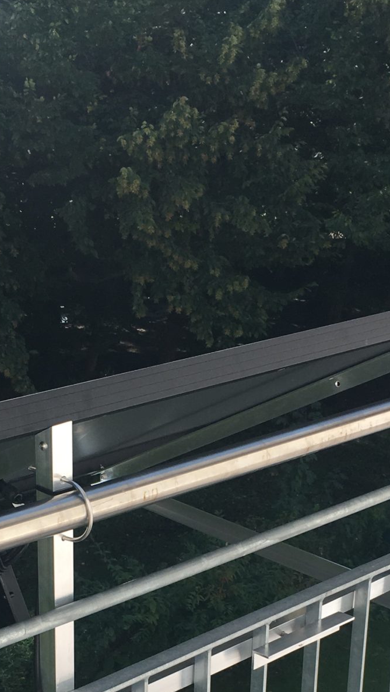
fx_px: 1250
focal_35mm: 68
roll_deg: -3.3
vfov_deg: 29.9
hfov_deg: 17.7
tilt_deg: -21.2
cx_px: 150
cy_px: 594
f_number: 2.2
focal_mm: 4.15
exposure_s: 1/620
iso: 25
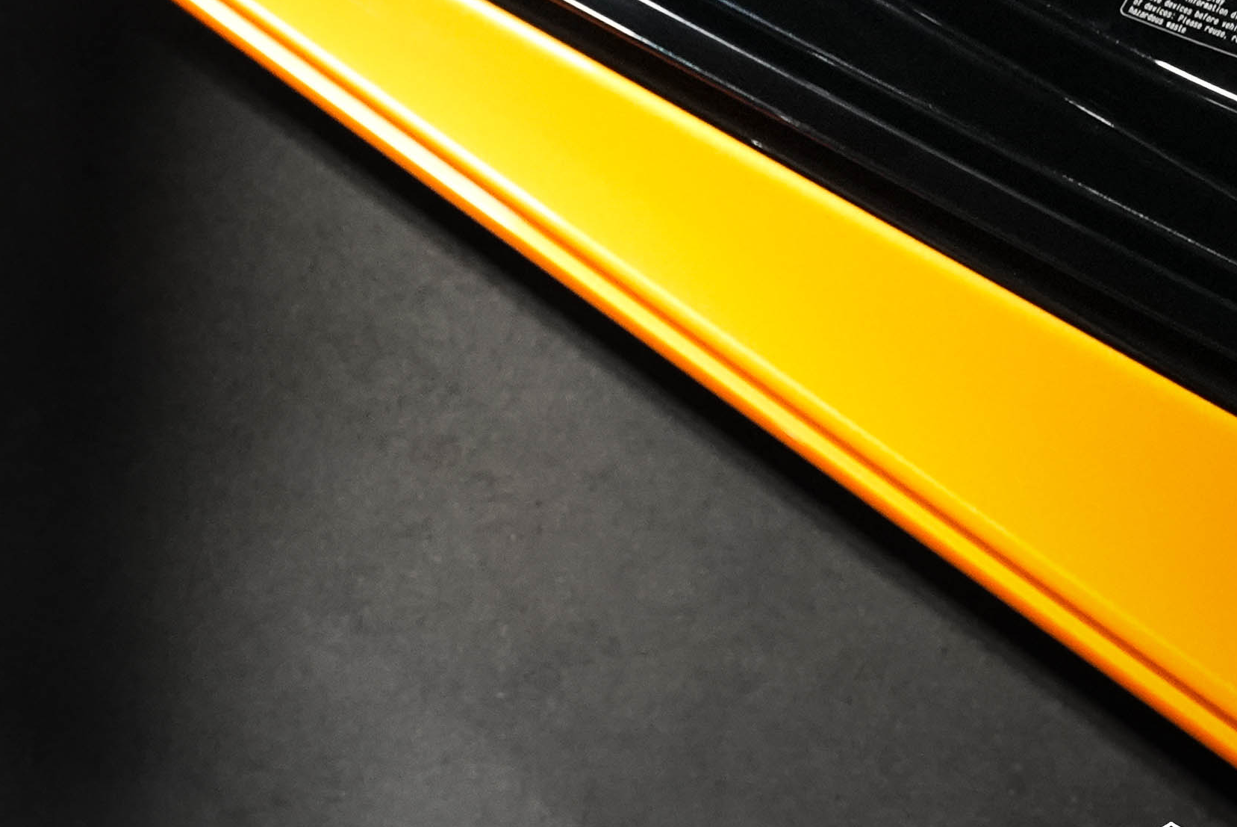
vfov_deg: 15.3
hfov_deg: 21.6
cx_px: -276
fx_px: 2991
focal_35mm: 87
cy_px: -73
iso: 12800
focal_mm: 34
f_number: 5
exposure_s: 1/60
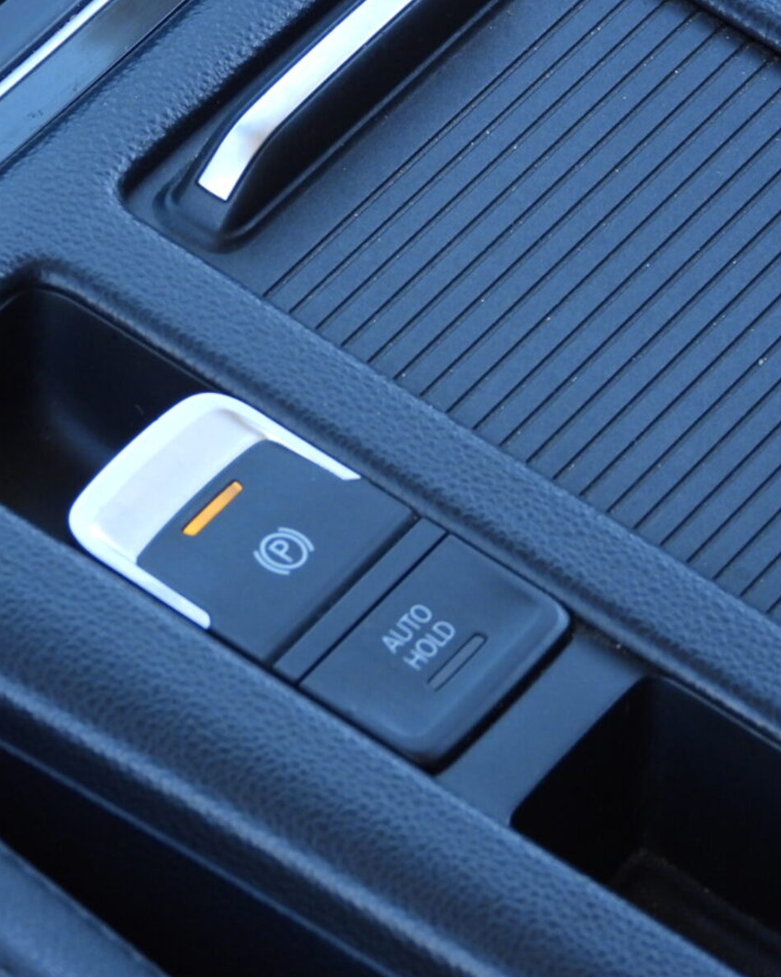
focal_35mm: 333
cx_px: 264
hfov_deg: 4.6
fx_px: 9624
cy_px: 488
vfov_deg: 5.8
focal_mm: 45.8
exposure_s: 1/100
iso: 400
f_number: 4.5
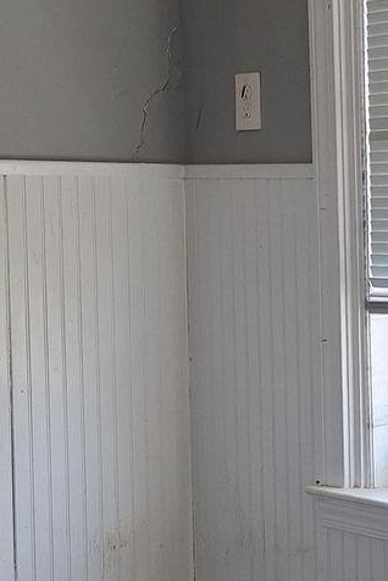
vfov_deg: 26.3
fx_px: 1245
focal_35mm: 77
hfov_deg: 17.1
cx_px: 442
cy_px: 287
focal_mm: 5.54
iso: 25
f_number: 1.8
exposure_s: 1/120
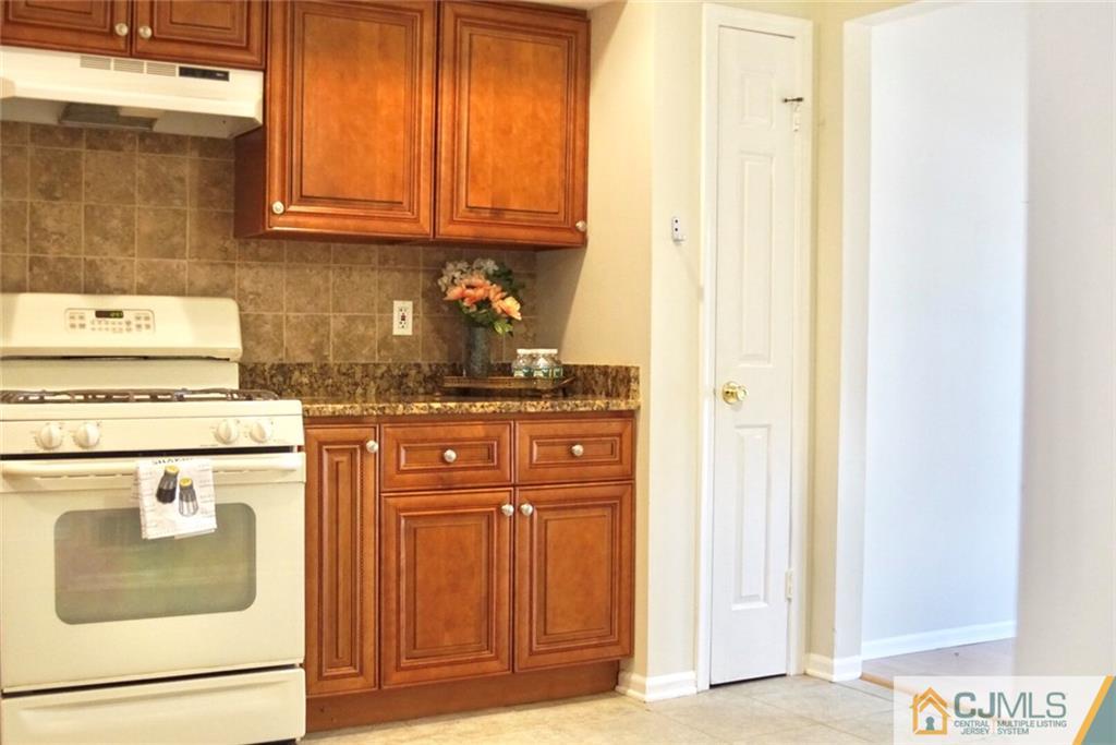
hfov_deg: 46.4
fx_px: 1302
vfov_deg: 31.9
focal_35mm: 42
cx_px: 558
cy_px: 372
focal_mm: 28
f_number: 4
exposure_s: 1/160
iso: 1600
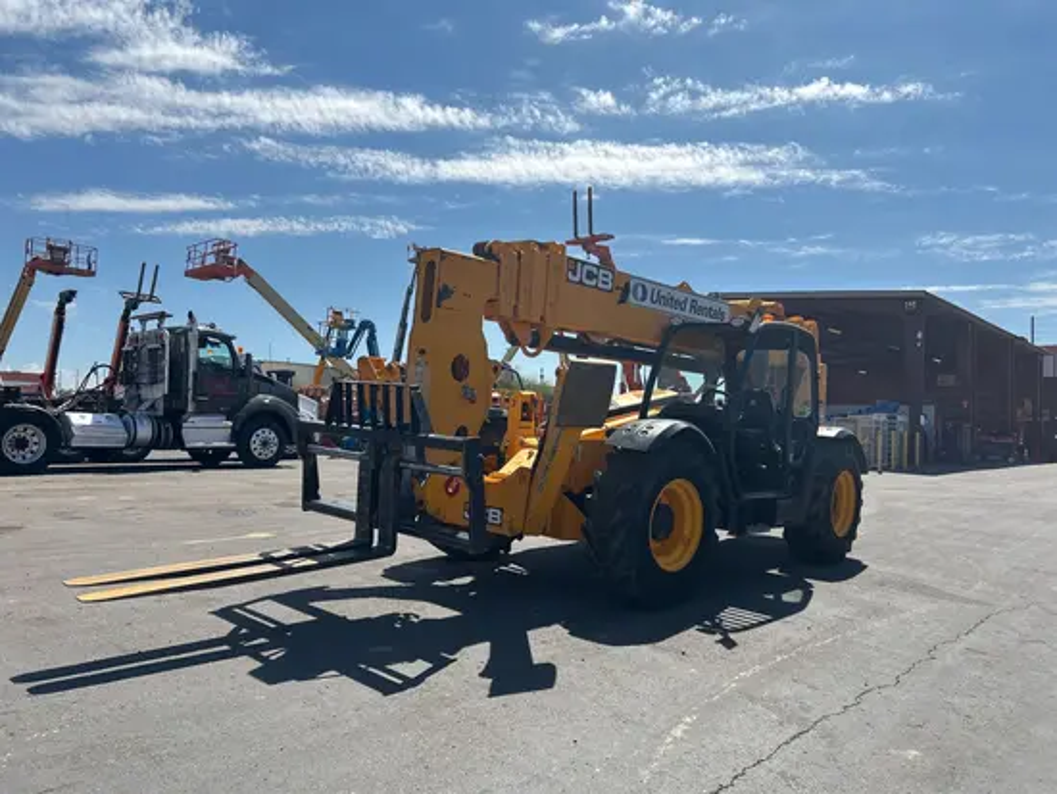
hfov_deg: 67.3
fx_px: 794
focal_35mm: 26
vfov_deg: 53.1
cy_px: 397
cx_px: 528
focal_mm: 5.7
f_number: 1.5
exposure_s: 1/6211
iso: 50
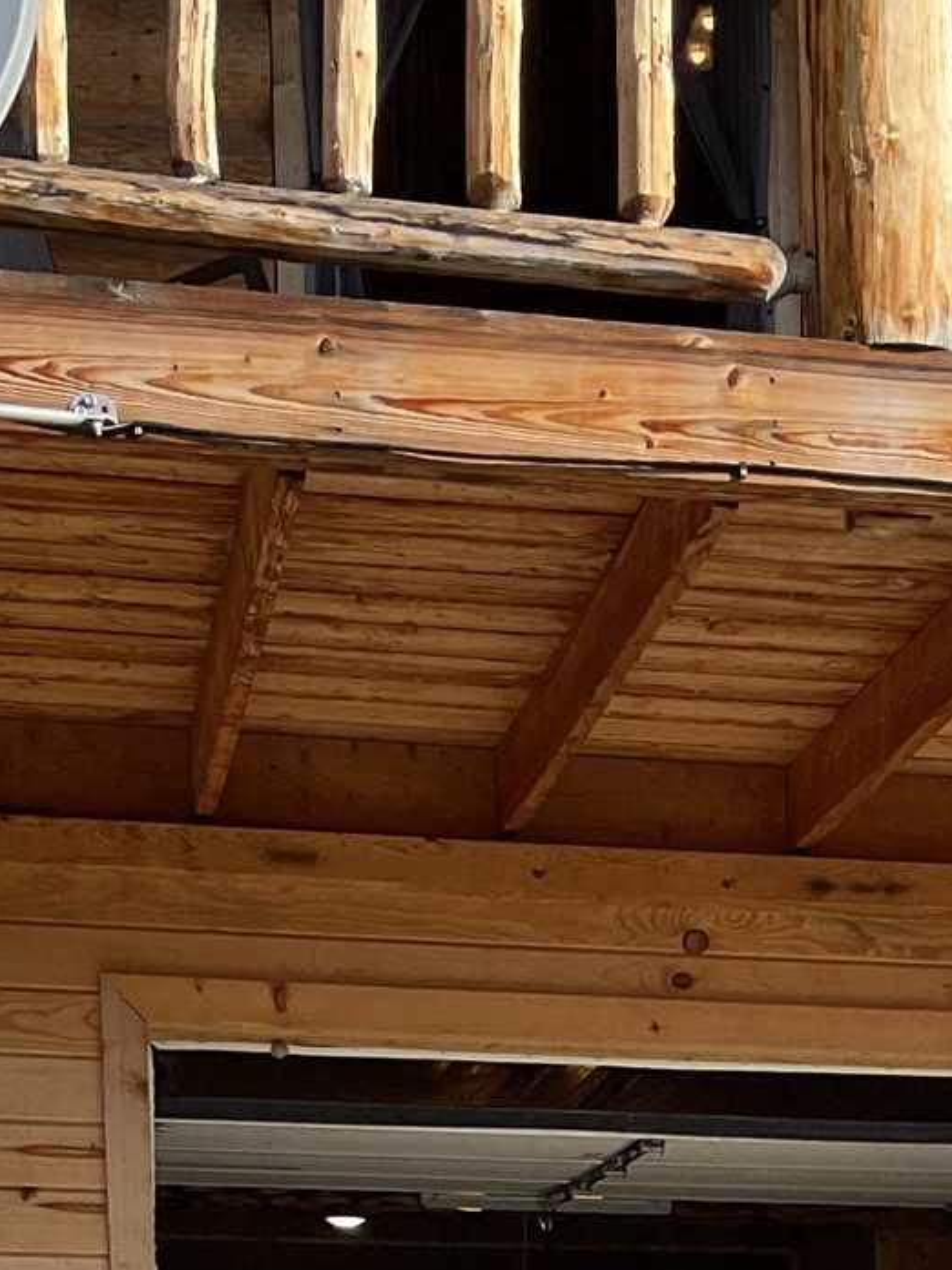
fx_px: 3520
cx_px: 987
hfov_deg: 15.1
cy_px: 1883
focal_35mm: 96
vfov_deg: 18.3
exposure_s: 1/944
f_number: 1.8
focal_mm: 3
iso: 16
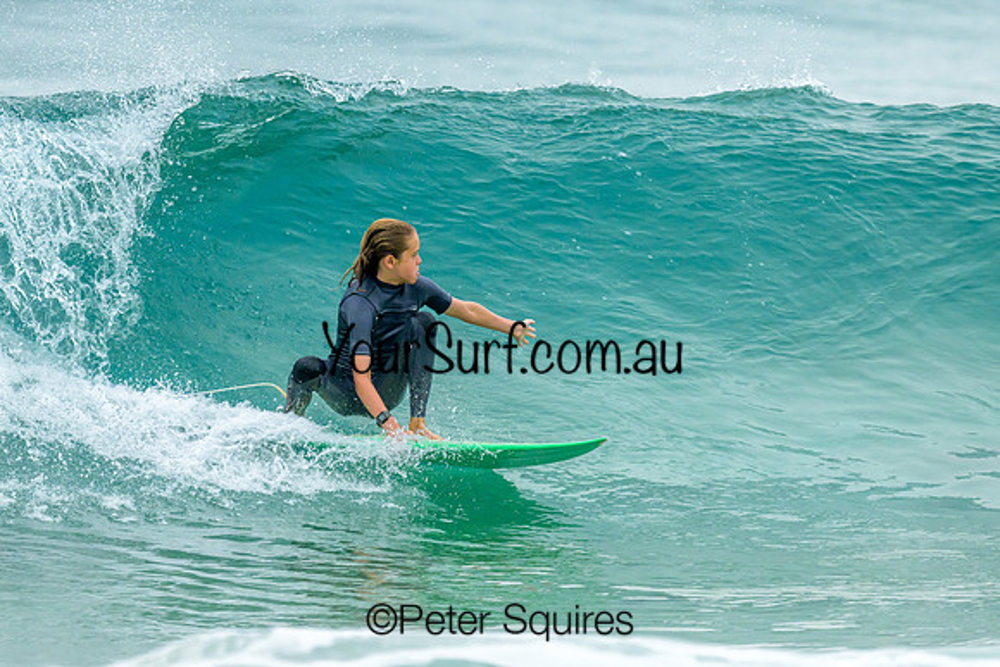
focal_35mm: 969
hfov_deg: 2.1
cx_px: 471
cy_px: 263
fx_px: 26934
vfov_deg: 1.4
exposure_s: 1/2500
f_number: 6.3
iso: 1400
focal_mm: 800
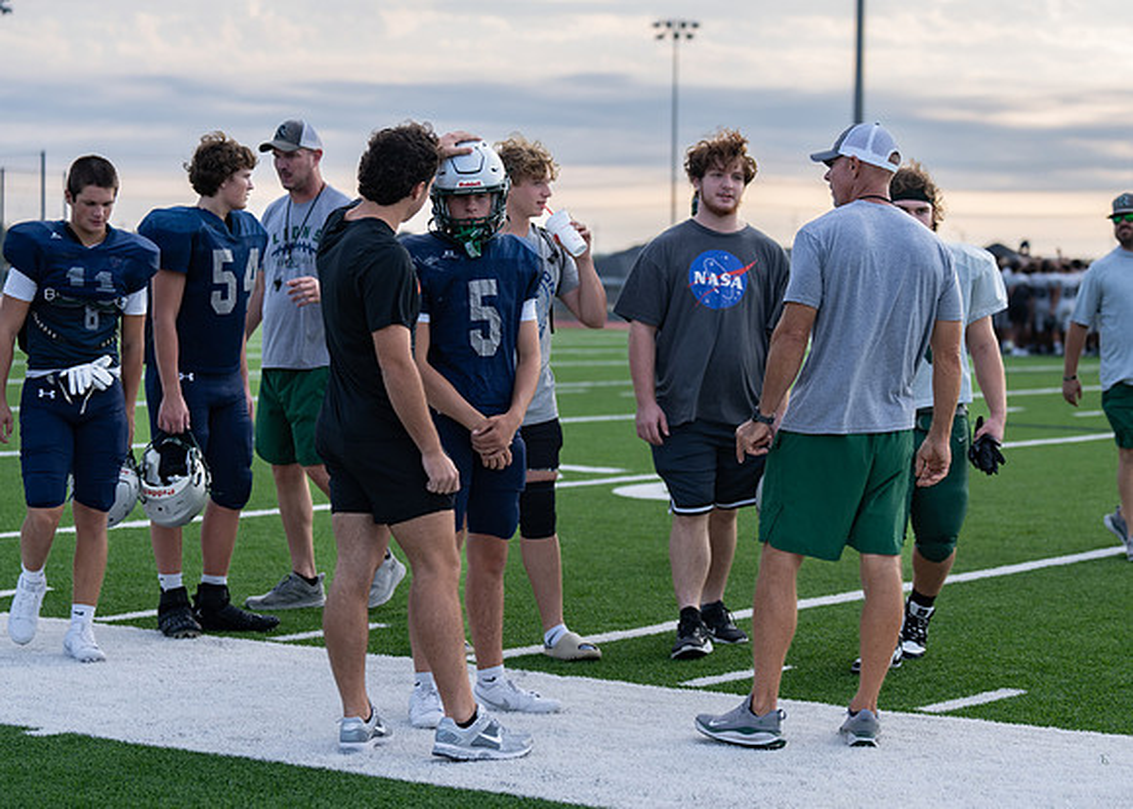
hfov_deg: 22.9
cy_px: 373
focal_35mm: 87
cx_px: 717
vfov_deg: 16.5
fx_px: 2788
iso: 100
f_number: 2.8
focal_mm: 70
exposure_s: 1/500
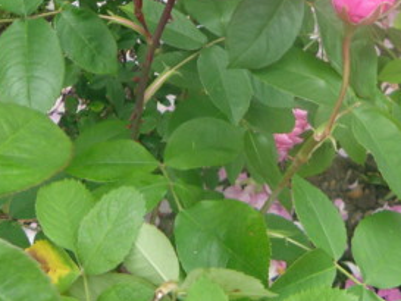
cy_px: -40
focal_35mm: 79
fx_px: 916
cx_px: 248
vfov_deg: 17.9
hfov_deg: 24.6
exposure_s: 1/80
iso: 100
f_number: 3.2
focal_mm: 4.9
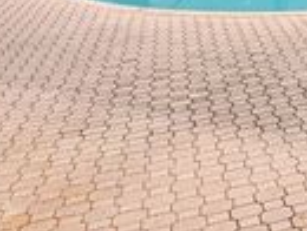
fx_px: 569
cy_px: -237
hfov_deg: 19.0
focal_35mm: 64
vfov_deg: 16.8
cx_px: 609
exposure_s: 1/2500
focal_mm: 1.13
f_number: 2.2
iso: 32
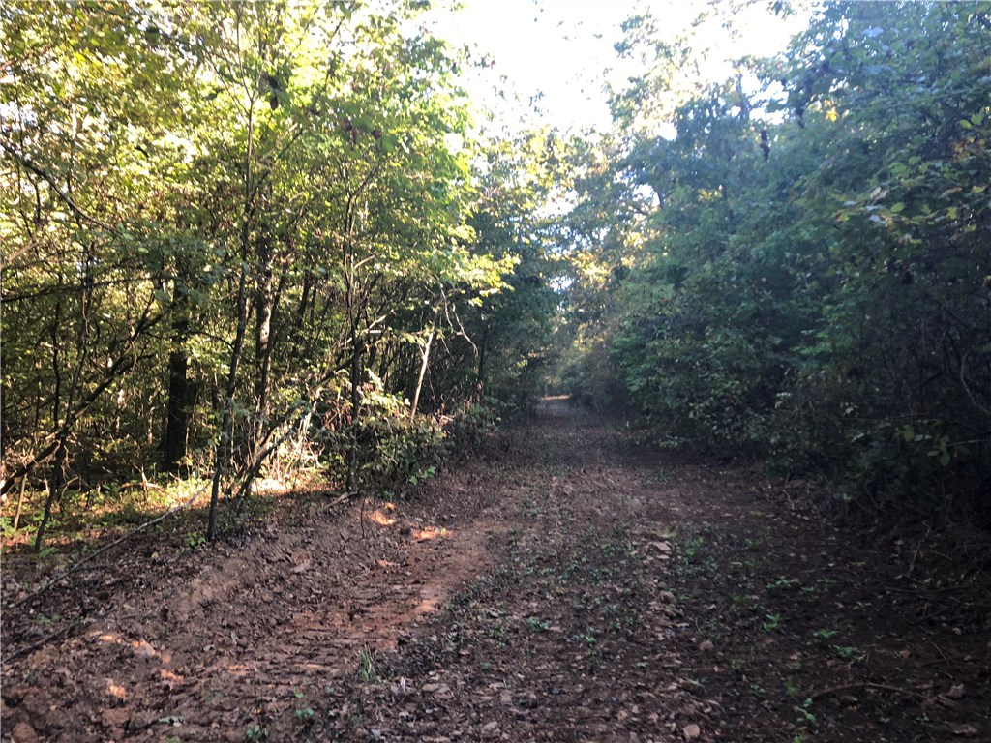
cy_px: 372
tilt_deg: +0.5
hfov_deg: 63.4
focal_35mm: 28
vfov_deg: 49.7
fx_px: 802
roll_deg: +3.7
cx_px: 496
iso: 25
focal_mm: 3.99
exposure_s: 1/40
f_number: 1.8
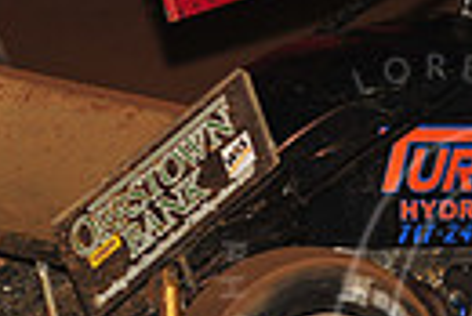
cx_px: 436
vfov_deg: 2.1
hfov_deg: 3.2
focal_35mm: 646
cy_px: -62
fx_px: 8479
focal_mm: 145
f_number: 7.1
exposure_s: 1/320
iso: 1000
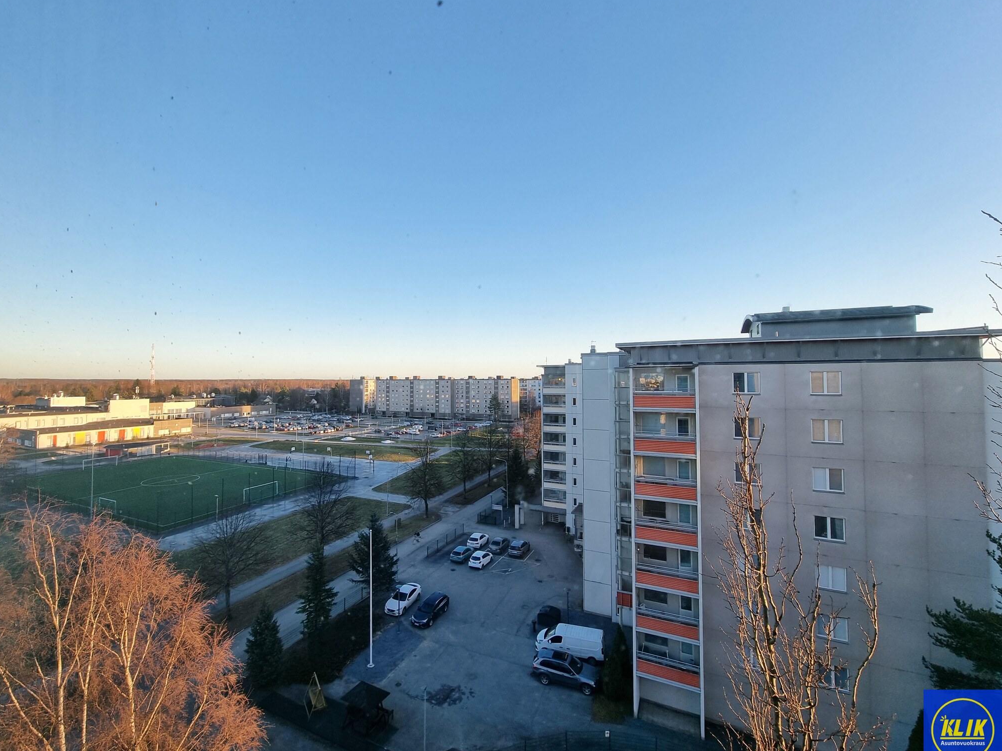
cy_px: 365
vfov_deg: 85.6
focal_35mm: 14
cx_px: 463
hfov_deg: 101.9
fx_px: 405
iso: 50
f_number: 2.2
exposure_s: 1/380
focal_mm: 2.2
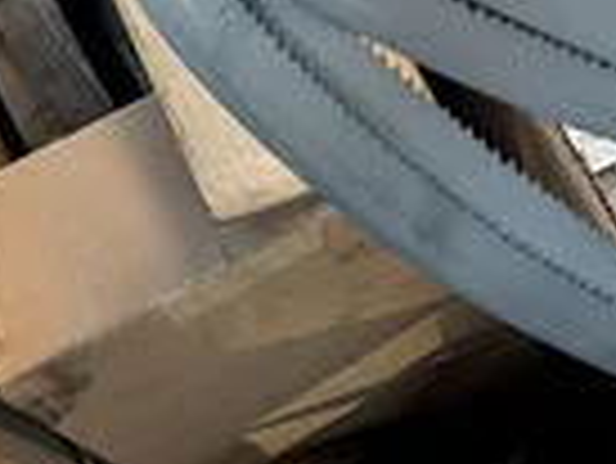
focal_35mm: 70
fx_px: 1247
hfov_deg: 26.6
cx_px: 580
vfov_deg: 20.5
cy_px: 25
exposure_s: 1/120
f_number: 1.68
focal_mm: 6.9
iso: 1786
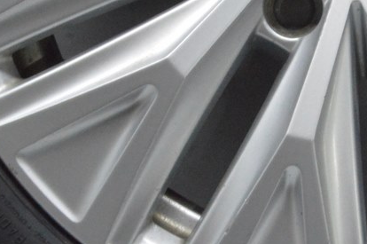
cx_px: 274
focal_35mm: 141
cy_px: 145
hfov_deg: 14.5
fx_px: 1436
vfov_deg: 9.7
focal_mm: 38
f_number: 20
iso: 6400
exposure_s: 1/20
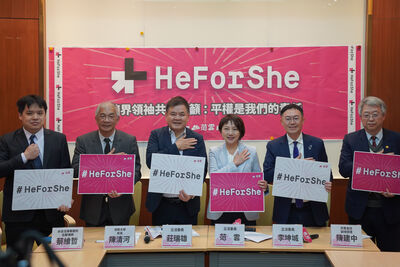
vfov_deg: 26.0
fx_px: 578
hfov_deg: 38.2
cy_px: 134
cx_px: 200
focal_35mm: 52
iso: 1000
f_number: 4
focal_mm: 52
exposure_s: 1/160
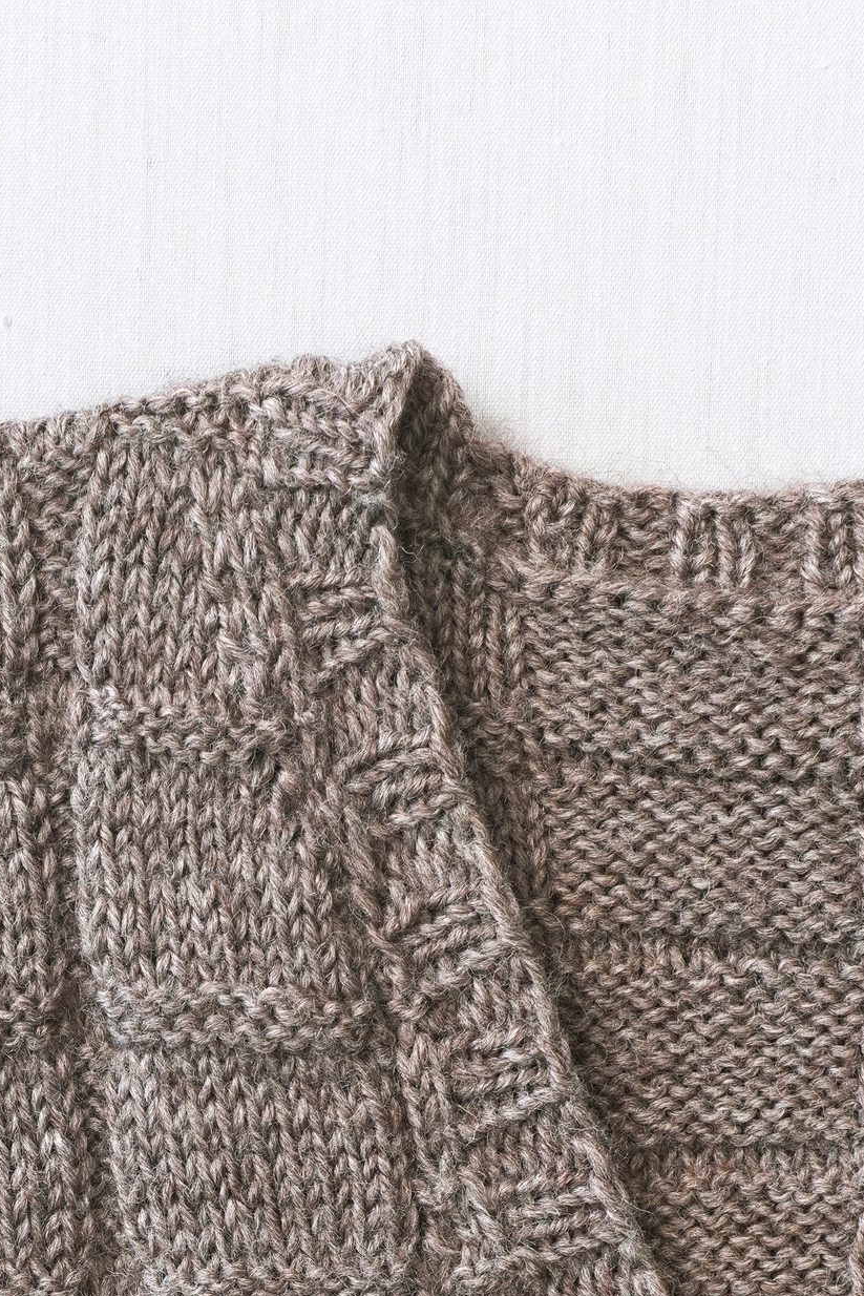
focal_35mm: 112
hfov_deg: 12.1
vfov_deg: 17.8
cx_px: 23
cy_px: 1310
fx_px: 4031
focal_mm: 32
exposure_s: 1/60
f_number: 6.3
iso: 320
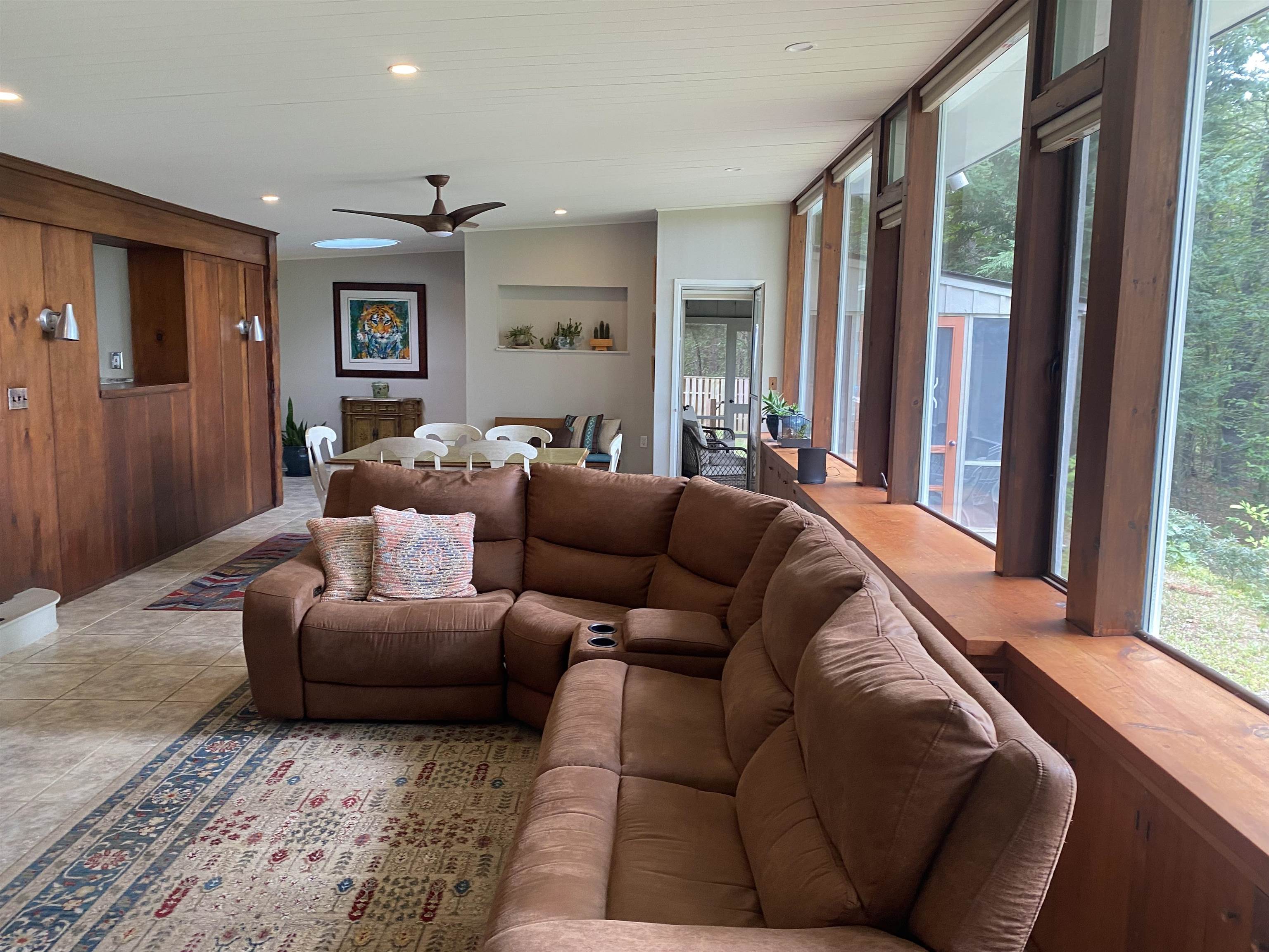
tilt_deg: -6.8
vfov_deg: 53.1
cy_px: 476
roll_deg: -1.3
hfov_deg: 67.3
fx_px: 953
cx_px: 634
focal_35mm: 26
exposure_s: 1/60
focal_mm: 4.25
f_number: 1.8
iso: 125
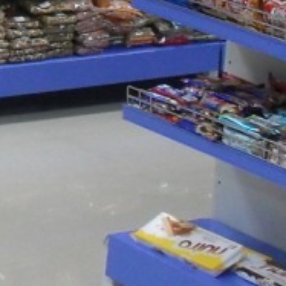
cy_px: -194
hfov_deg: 9.1
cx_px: -203
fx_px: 1720
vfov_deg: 9.2
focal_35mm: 184
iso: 160
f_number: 2.8
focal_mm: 6.3
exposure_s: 1/45
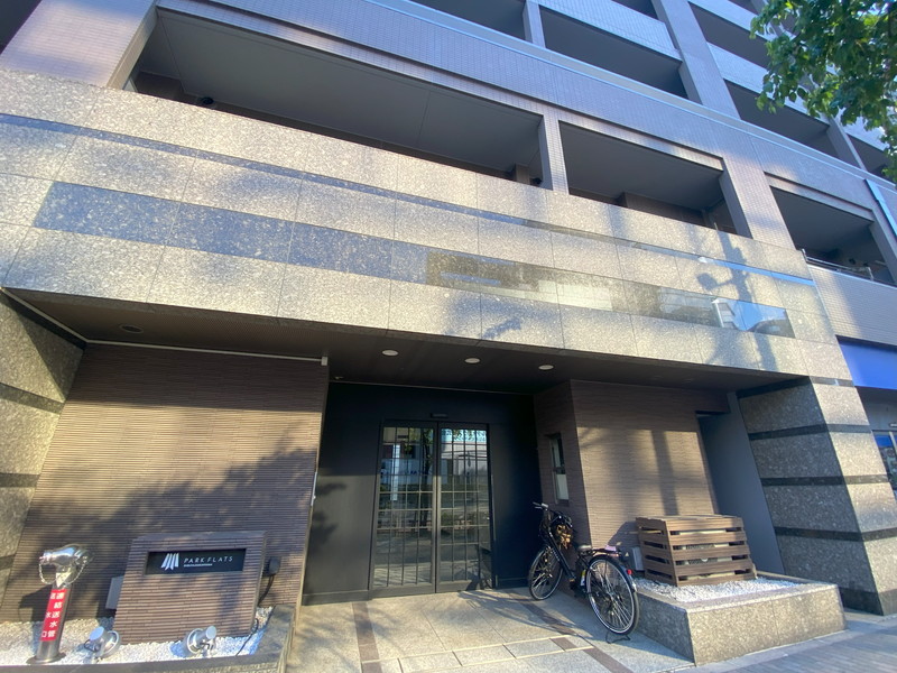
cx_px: 448
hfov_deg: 106.2
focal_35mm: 13
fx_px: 337
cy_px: 336
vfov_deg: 89.9
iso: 25
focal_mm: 1.54
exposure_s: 1/122
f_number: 2.4
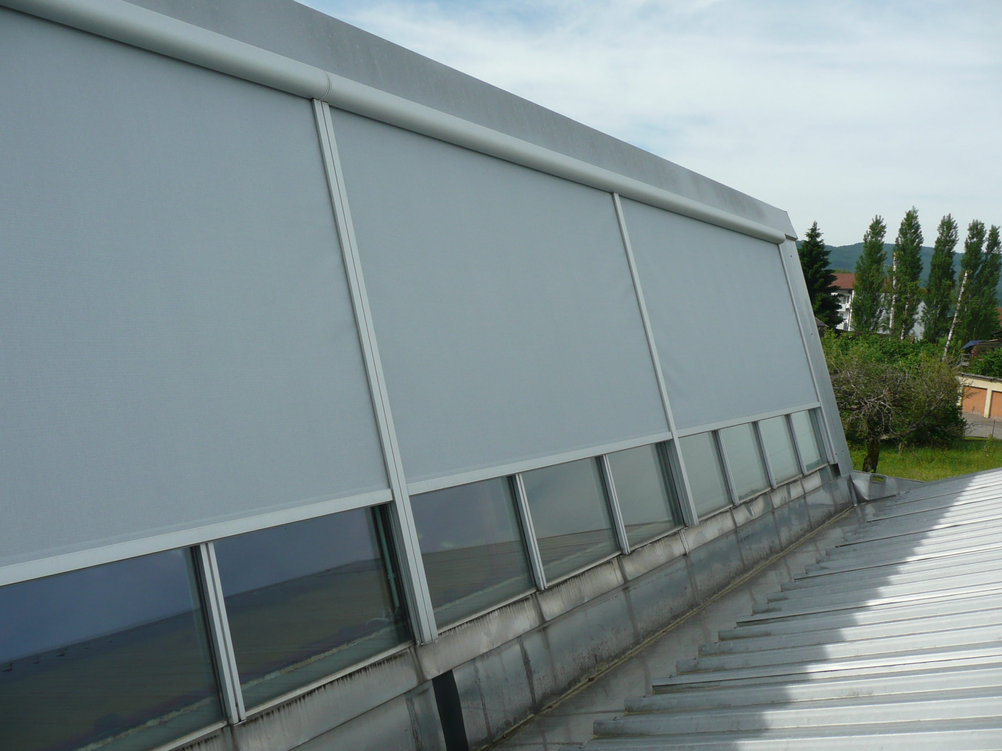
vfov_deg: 49.7
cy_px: 376
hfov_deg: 63.4
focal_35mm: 28
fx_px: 810
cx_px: 501
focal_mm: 4.6
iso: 100
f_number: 8
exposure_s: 1/250
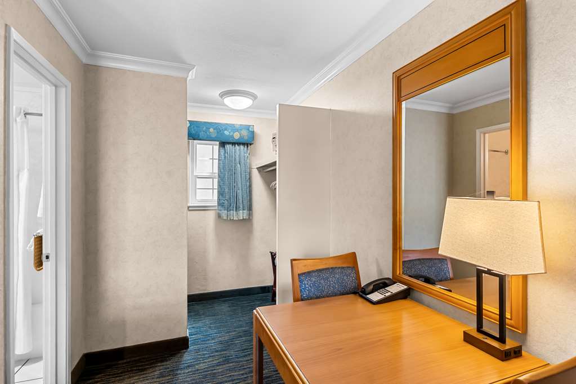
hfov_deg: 90.0
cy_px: 192
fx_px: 288
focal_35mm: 18
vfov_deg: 67.4
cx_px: 288
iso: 320
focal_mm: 12
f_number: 8
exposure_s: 1/4
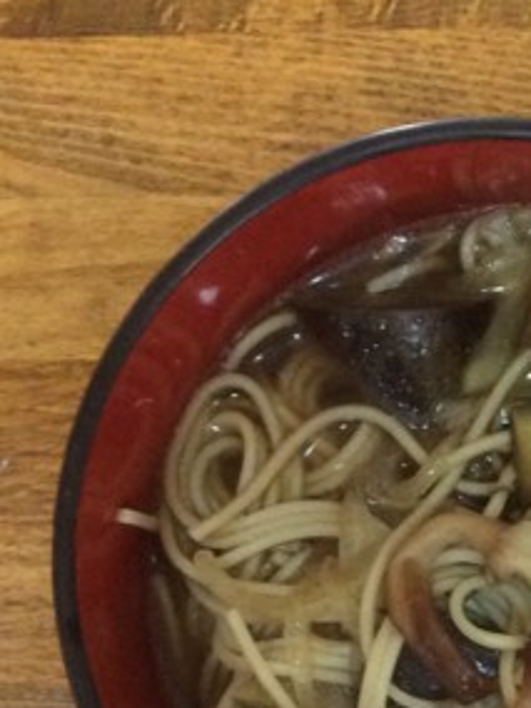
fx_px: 1841
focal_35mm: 90
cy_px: 738
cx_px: 626
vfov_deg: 20.9
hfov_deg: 15.8
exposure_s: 1/24
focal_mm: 3.3
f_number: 2.4
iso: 250
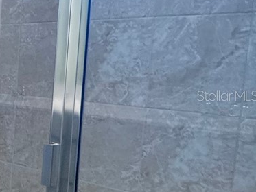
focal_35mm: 60
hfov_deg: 17.8
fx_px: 444
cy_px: 95
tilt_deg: -7.7
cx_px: -288
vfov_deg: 24.4
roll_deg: +1.0
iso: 250
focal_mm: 2.22
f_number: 2.2
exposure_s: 1/120
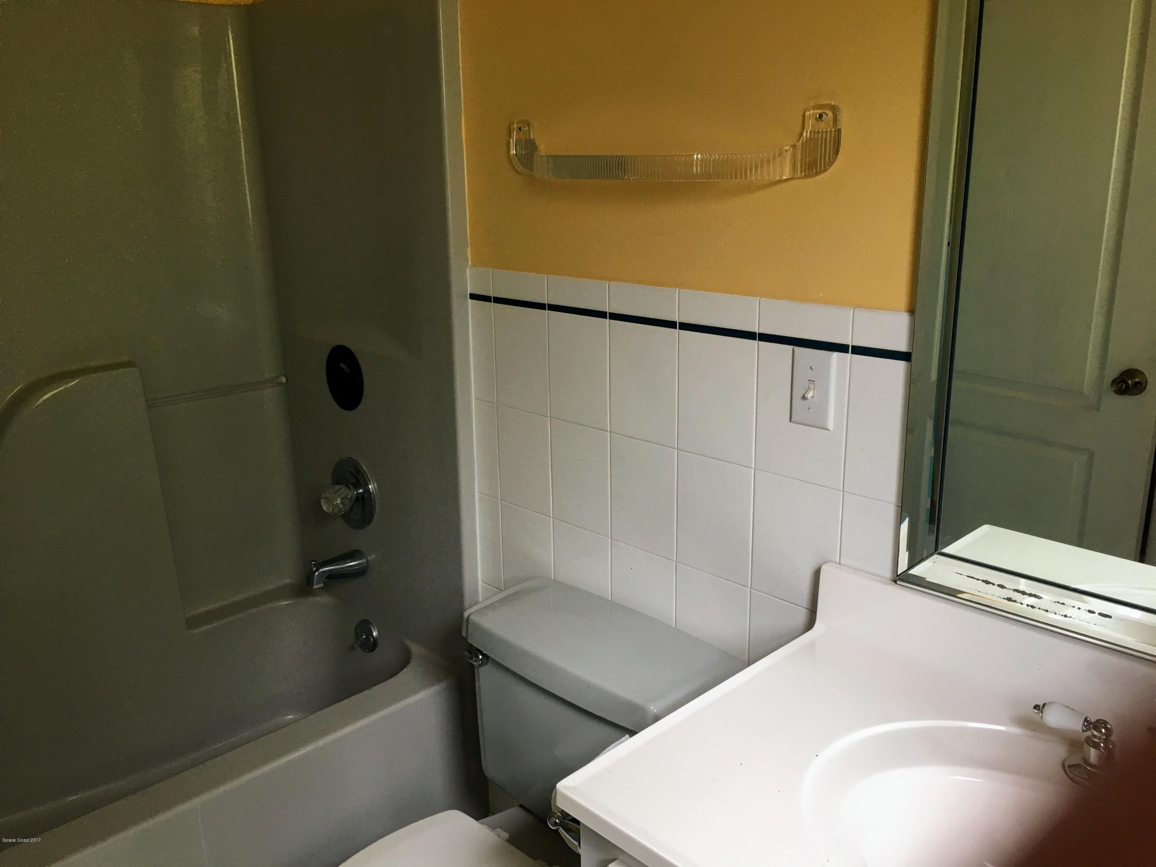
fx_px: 968
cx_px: 578
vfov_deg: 48.2
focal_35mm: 29
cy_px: 434
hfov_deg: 61.7
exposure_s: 1/30
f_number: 2.2
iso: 32
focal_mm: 4.15
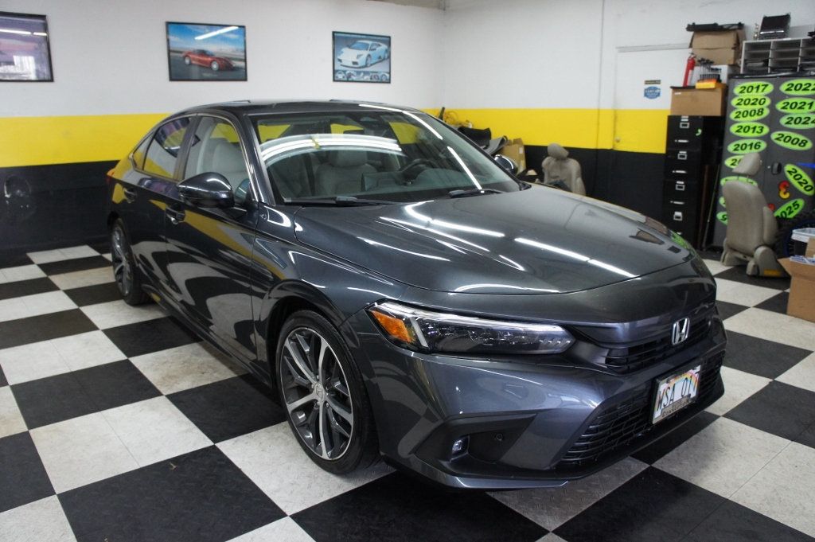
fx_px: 611
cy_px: 271
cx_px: 408
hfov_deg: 67.4
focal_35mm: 27
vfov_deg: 47.9
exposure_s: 1/250
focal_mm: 18
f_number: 3.5
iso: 1600
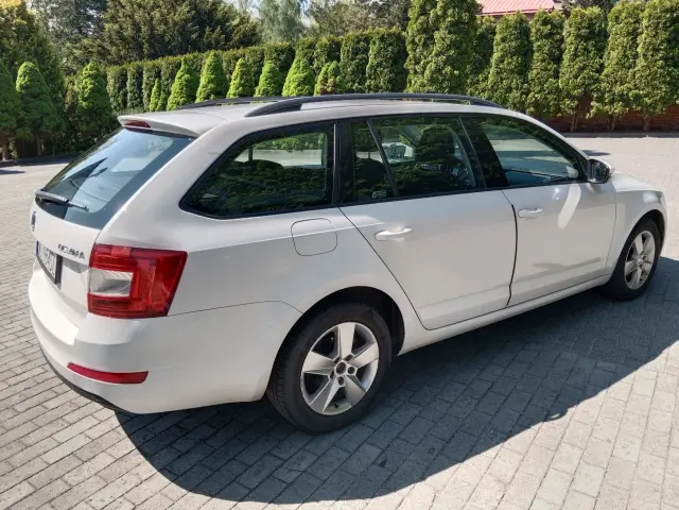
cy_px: 255
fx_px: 510
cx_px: 340
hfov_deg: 67.3
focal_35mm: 26
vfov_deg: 53.1
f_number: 1.8
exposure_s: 1/215
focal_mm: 3.96
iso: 101
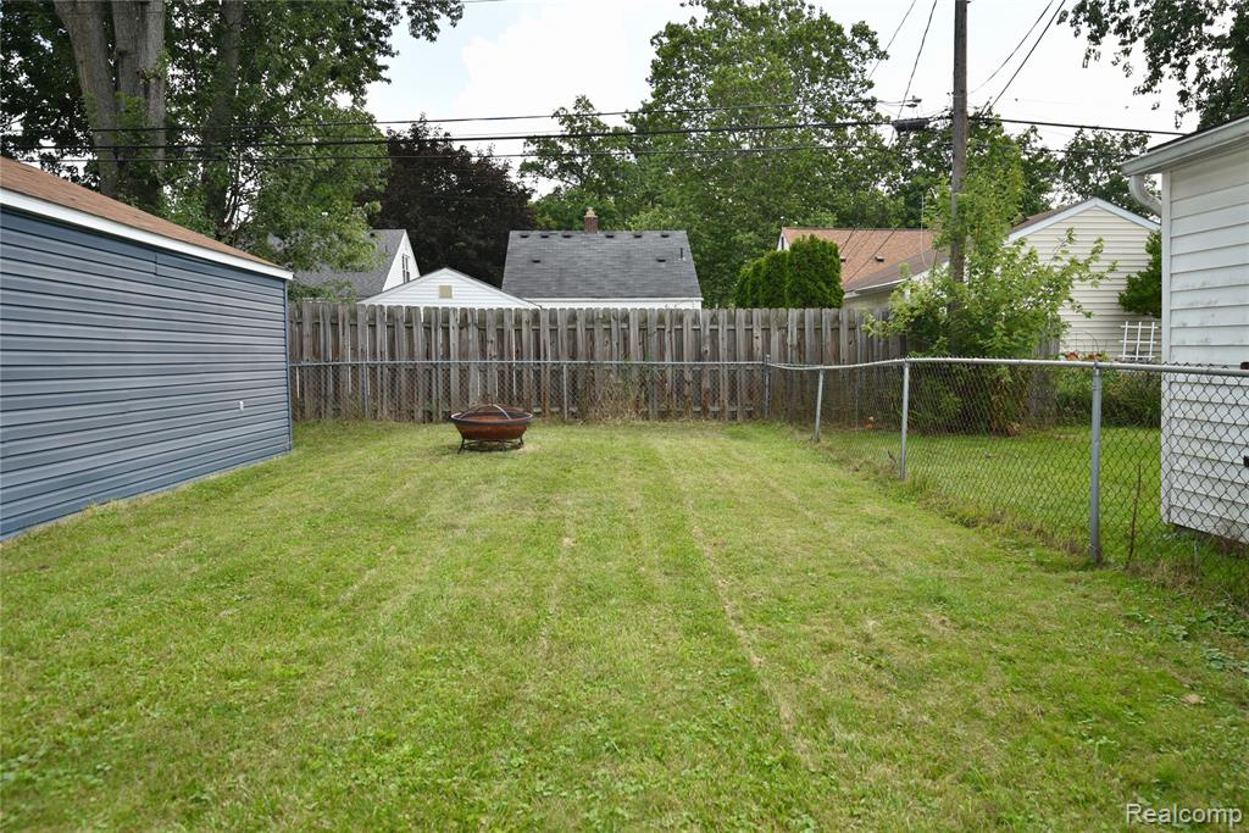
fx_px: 798
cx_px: 624
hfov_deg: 76.1
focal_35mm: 23
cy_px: 416
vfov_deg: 55.1
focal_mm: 23
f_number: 6.3
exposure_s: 1/200
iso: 125
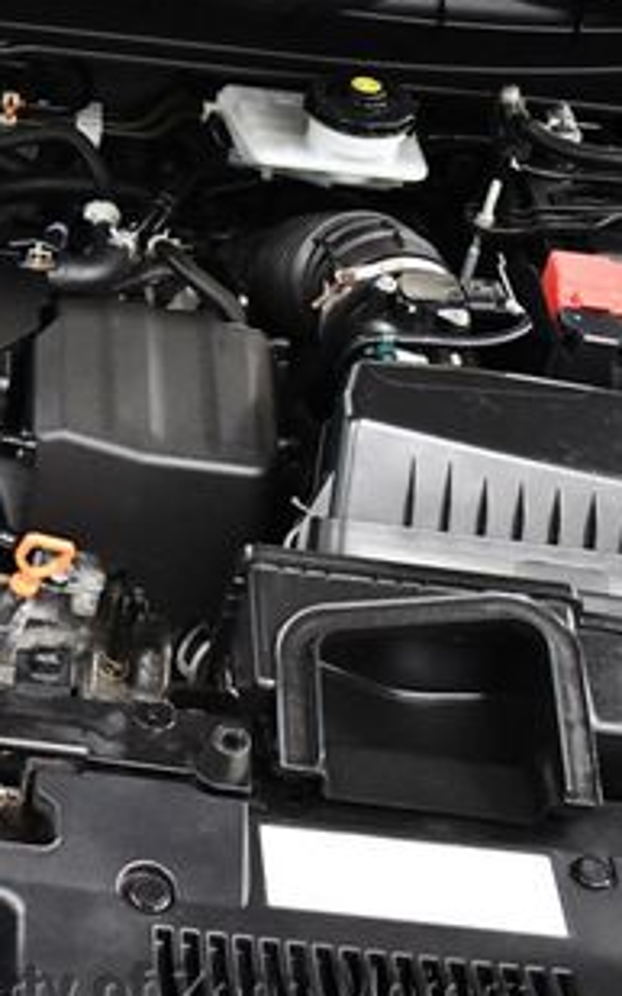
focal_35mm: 76
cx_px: -396
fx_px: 2062
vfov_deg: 27.0
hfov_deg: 15.4
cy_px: 361
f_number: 3.5
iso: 3200
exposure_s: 1/100
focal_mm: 18
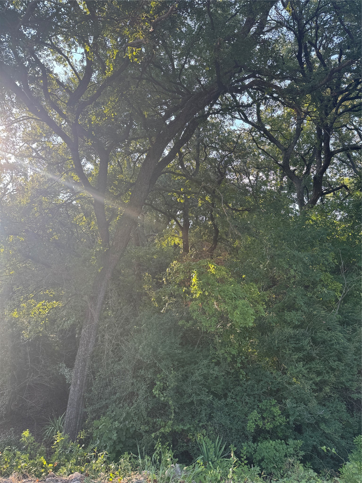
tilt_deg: +6.6
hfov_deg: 56.8
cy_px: 242
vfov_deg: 71.6
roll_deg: +0.8
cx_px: 181
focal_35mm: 24
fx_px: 335
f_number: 1.78
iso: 80
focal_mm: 6.76
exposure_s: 1/368
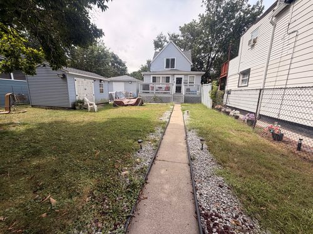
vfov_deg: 85.7
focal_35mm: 14
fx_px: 127
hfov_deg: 102.1
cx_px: 156
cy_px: 117
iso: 40
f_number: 2.2
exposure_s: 1/770
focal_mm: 2.22
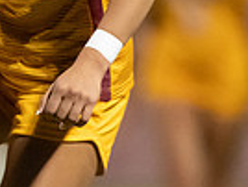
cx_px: 59
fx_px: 10091
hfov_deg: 1.4
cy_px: 25
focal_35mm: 1406
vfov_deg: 1.1
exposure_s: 1/1000
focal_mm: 300
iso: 16000
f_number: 2.8
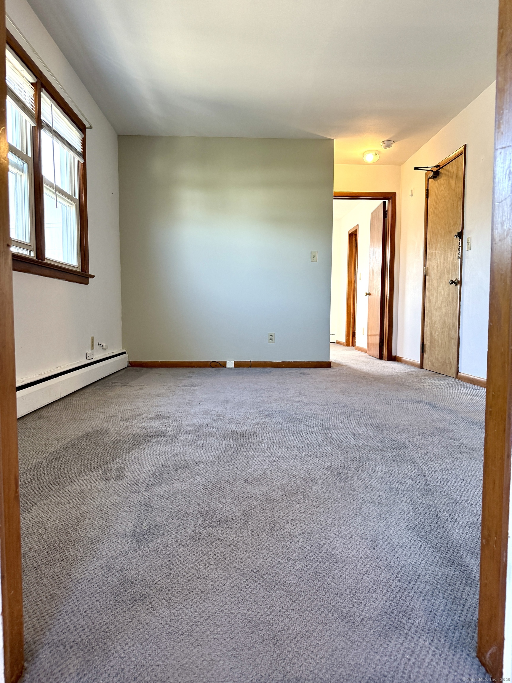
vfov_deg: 71.6
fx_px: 473
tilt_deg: -3.1
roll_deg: -1.4
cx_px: 256
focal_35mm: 24
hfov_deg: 56.8
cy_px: 342
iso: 200
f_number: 1.78
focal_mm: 6.76
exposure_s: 1/150
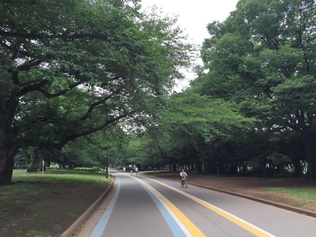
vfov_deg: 48.2
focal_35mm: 29
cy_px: 118
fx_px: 265
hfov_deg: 61.7
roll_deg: +4.0
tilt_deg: +10.6
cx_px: 158
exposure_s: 1/265
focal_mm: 4.15
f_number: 2.2
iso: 32
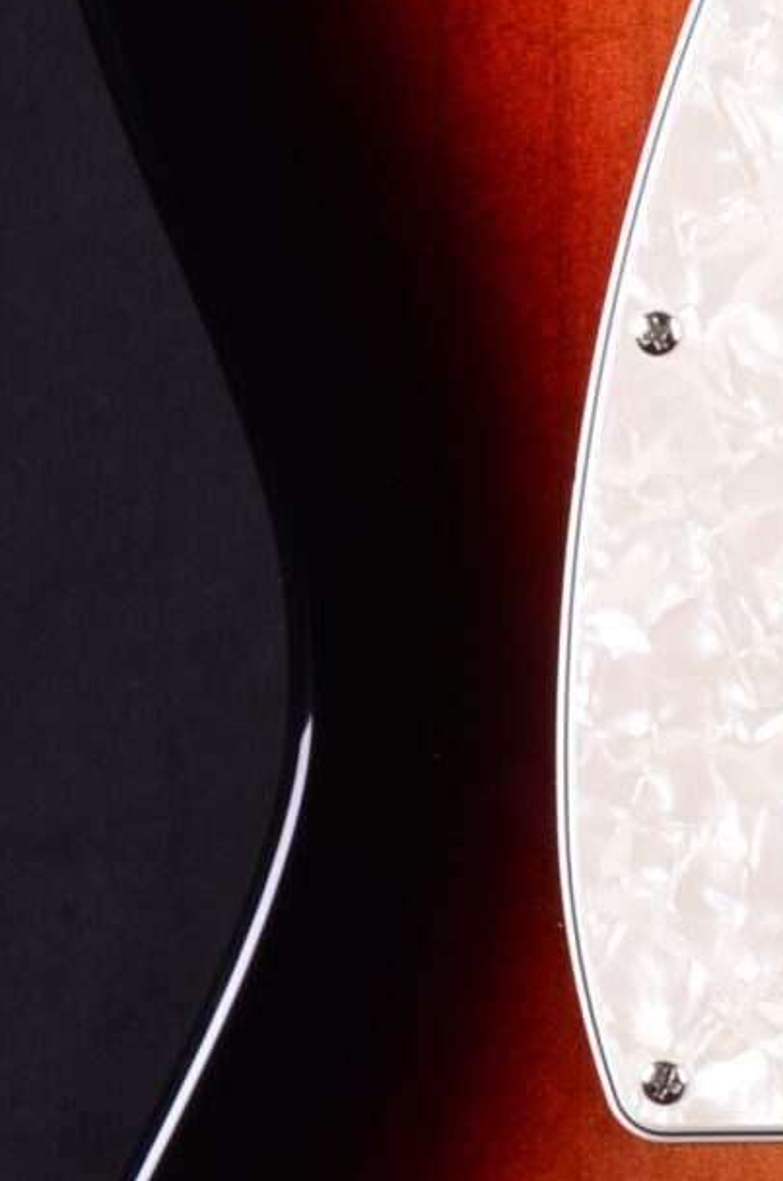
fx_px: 7861
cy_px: 723
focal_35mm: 240
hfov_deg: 5.6
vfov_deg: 8.6
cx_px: 1304
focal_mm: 38
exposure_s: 1/200
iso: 200
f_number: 13
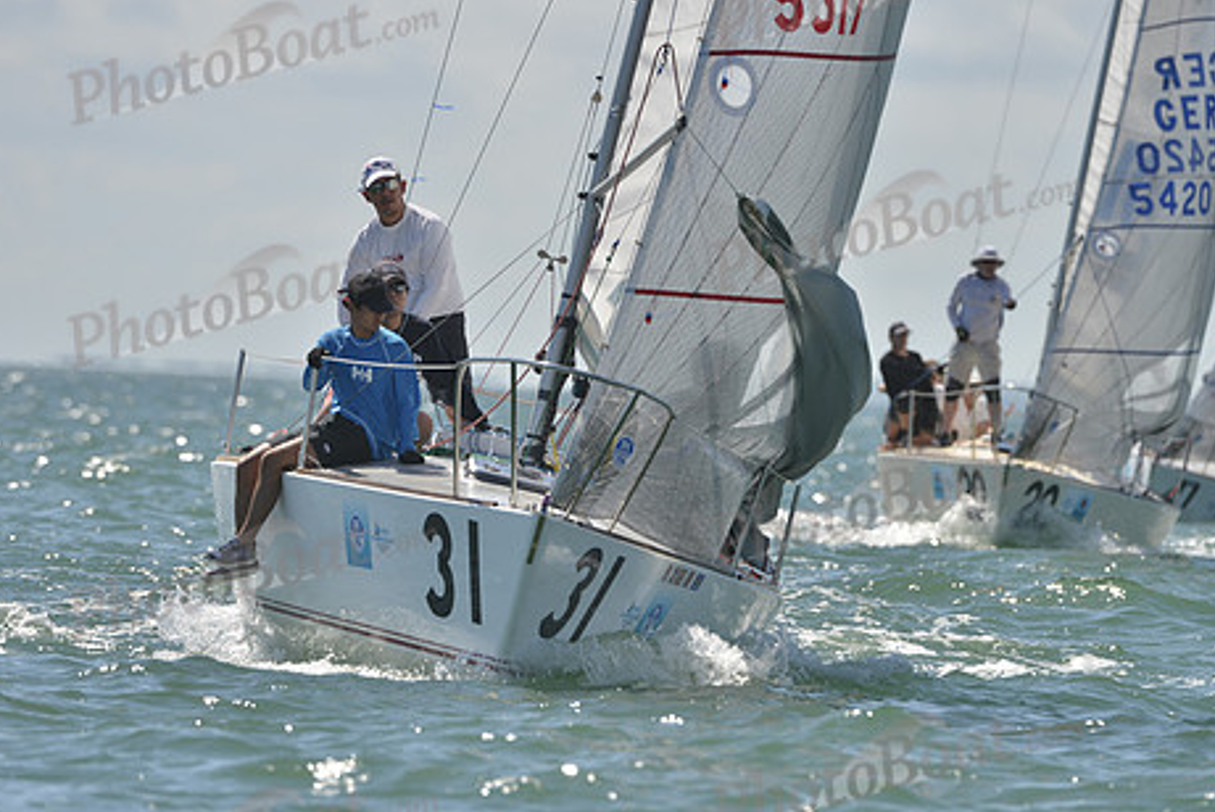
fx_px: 16142
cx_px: 577
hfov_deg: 4.3
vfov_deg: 2.9
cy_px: 399
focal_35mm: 478
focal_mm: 380
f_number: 6.3
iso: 200
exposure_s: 1/1250
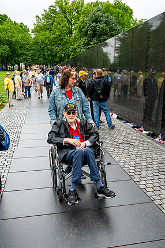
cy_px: 129
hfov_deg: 38.8
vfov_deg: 55.8
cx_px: 85
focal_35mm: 34
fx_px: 234
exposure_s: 1/640
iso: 1250
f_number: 8
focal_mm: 32.5
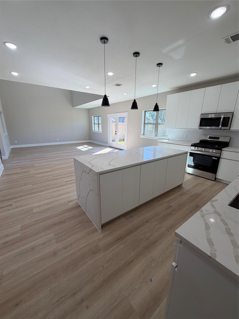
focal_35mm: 14
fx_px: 129
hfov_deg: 85.7
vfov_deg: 102.1
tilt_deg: -14.3
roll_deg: +0.1
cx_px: 120
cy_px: 160
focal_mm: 2.22
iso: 50
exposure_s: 1/120
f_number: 2.2
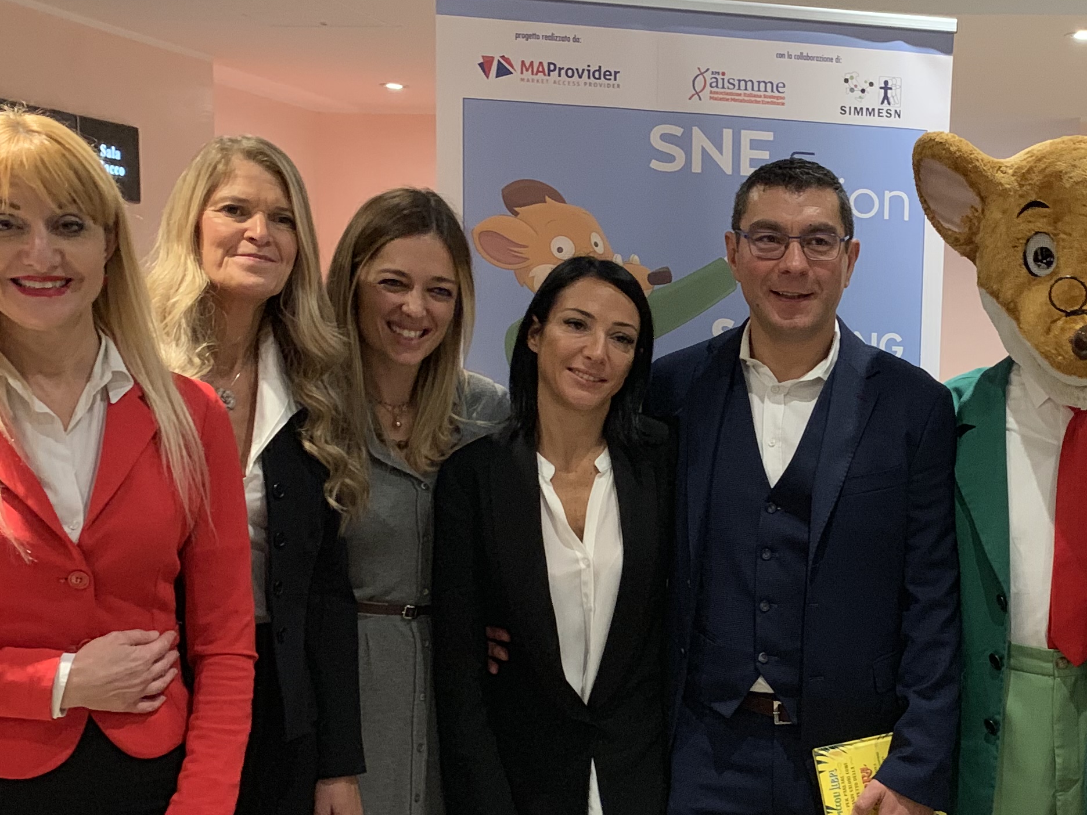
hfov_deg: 33.1
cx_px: 910
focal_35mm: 56
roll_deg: -1.6
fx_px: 1758
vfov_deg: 25.8
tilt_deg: -8.0
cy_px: 619
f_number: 1.8
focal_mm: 4.25
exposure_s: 1/25
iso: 400
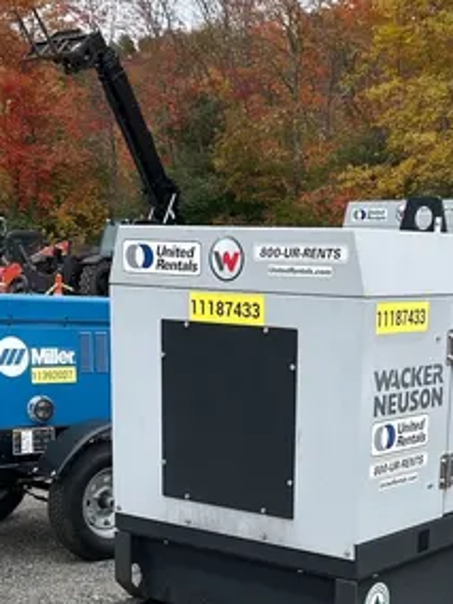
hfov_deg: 21.8
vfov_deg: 28.1
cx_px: 317
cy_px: 524
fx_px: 1169
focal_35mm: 67
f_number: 1.5
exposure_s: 1/1238
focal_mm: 5.7
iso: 50
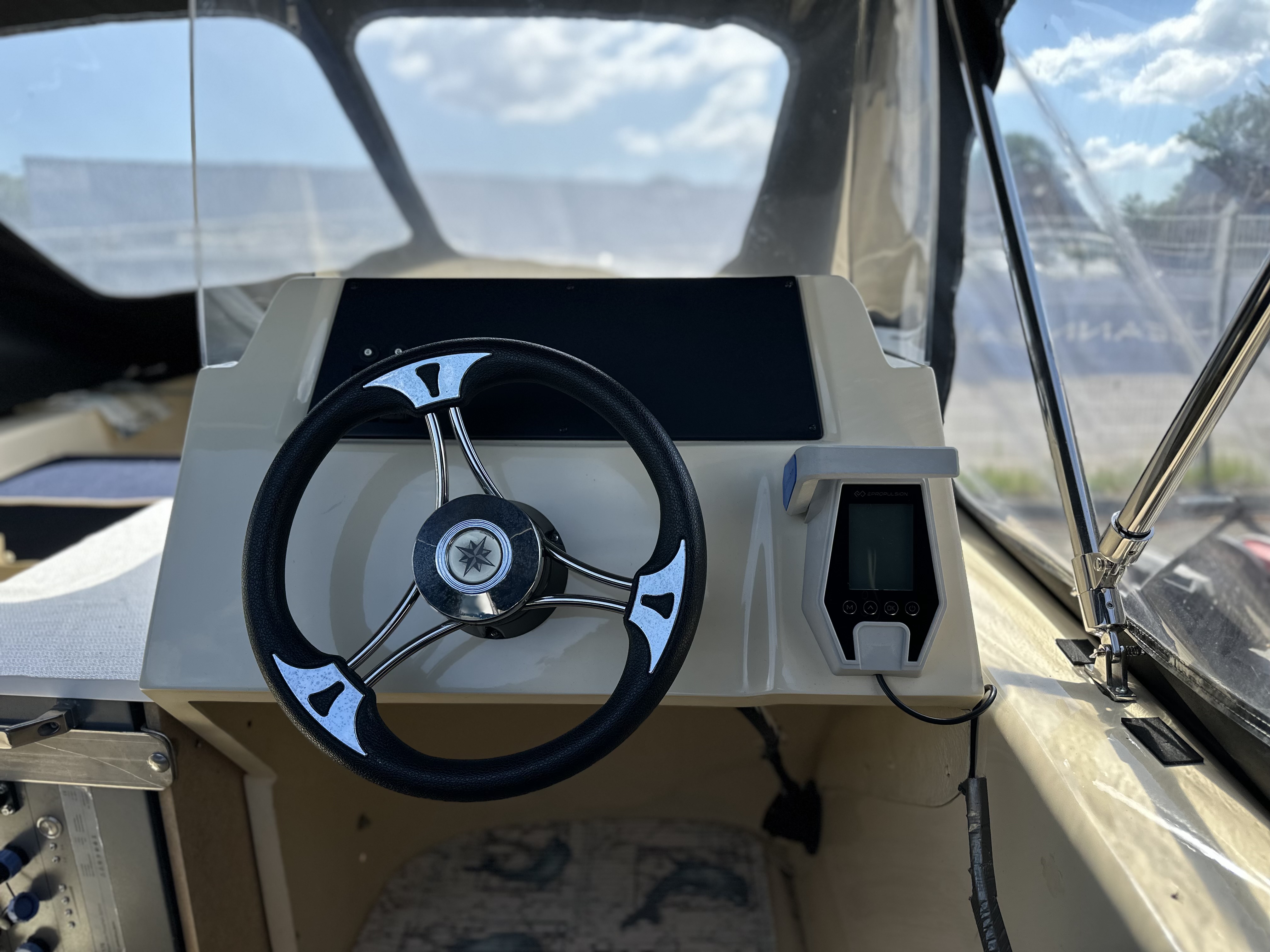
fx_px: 881
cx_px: 635
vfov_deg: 56.8
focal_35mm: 24
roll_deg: +1.2
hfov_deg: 71.6
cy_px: 476
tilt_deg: -11.7
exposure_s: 1/1845
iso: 80
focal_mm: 6.86
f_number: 1.78
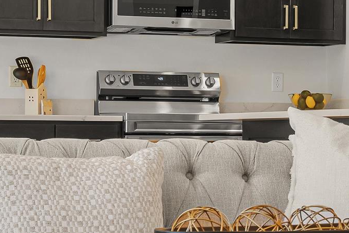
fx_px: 1551
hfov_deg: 12.7
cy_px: 140
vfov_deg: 8.6
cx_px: 321
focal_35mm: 160
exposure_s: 1/1.67
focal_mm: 35
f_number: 8
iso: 100
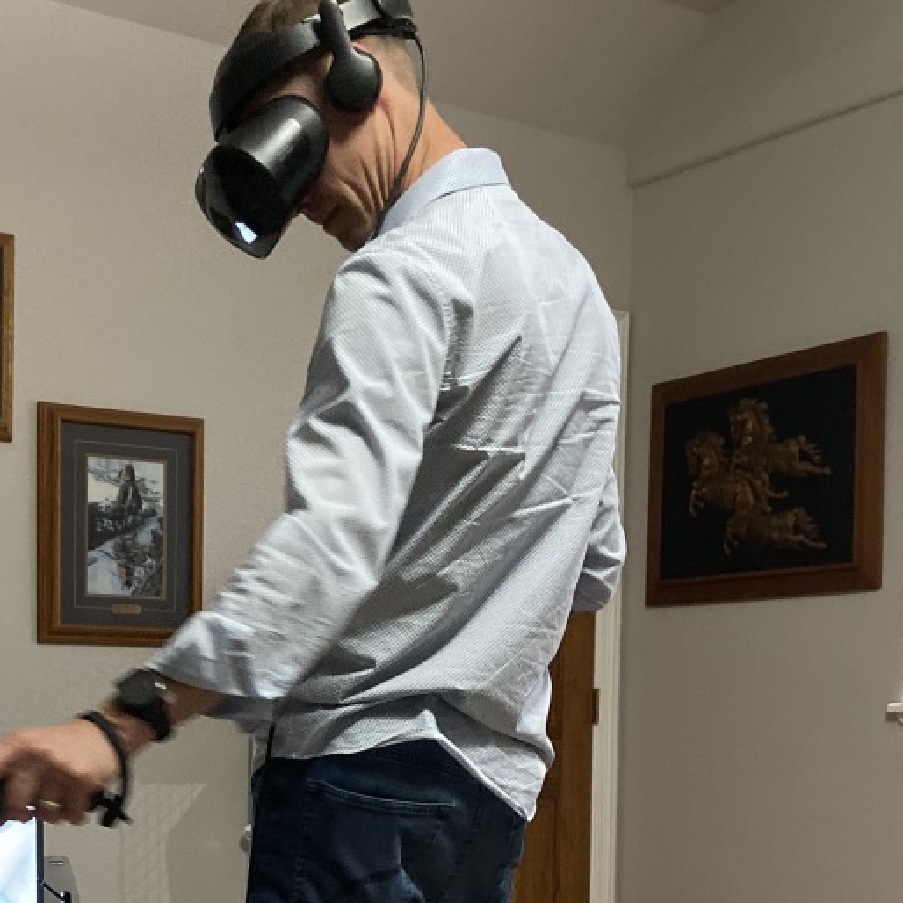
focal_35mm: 61
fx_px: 1800
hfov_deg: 27.8
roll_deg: -2.2
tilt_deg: -0.9
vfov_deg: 27.2
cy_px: 805
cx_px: 223
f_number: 1.8
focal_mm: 4.25
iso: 500
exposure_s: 1/30
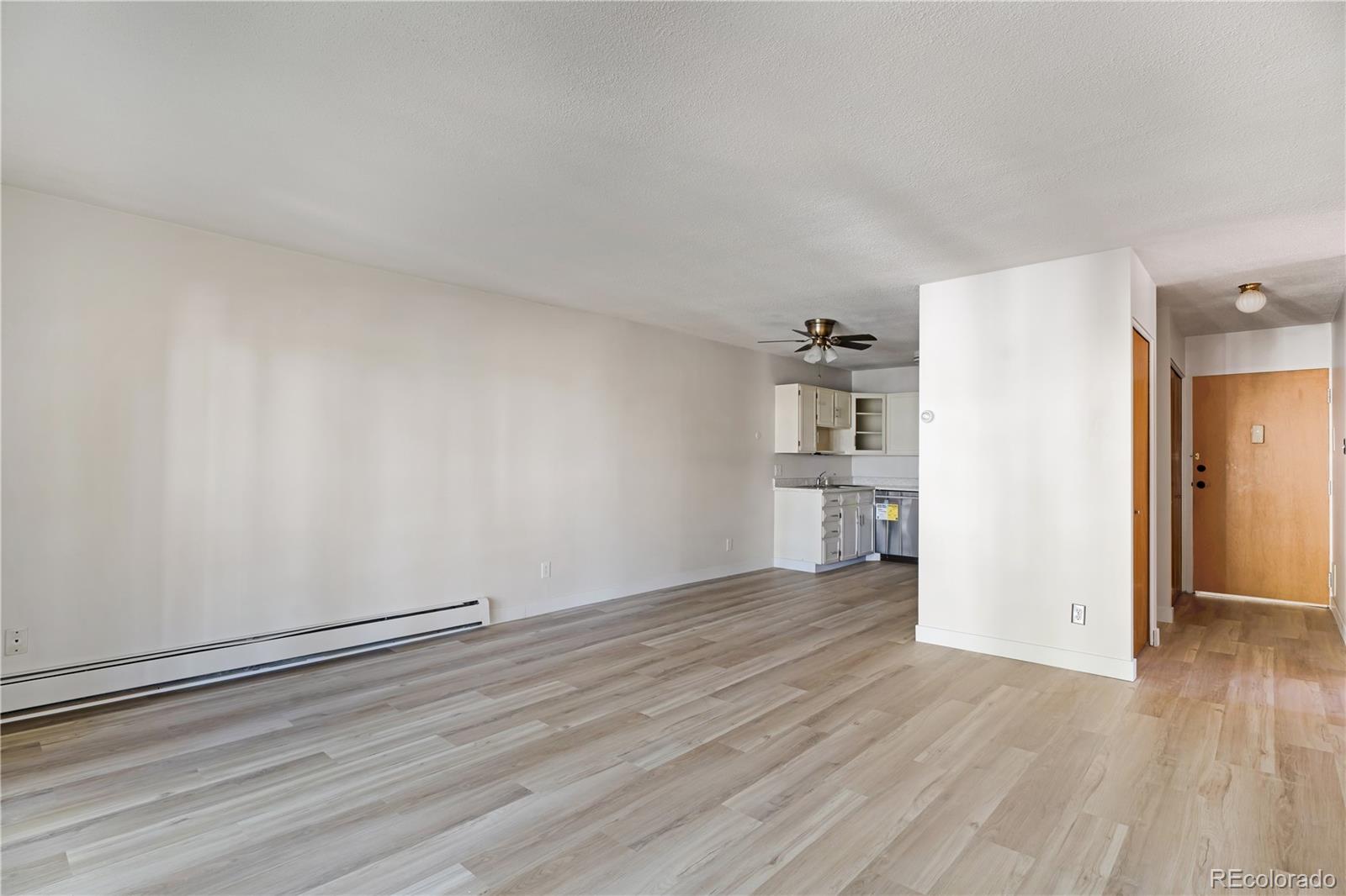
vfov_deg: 68.0
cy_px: 448
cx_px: 673
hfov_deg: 90.7
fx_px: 665
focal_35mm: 18
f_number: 8
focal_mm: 17.8
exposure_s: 1/2
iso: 100
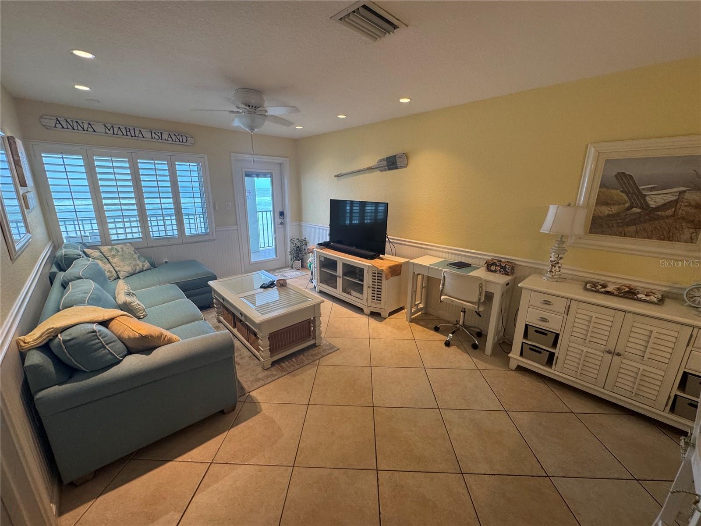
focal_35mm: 14
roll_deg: -0.9
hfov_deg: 102.1
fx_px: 284
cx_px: 350
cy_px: 263
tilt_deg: -14.6
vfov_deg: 85.7
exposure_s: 1/60
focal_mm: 2.22
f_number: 2.2
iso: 200
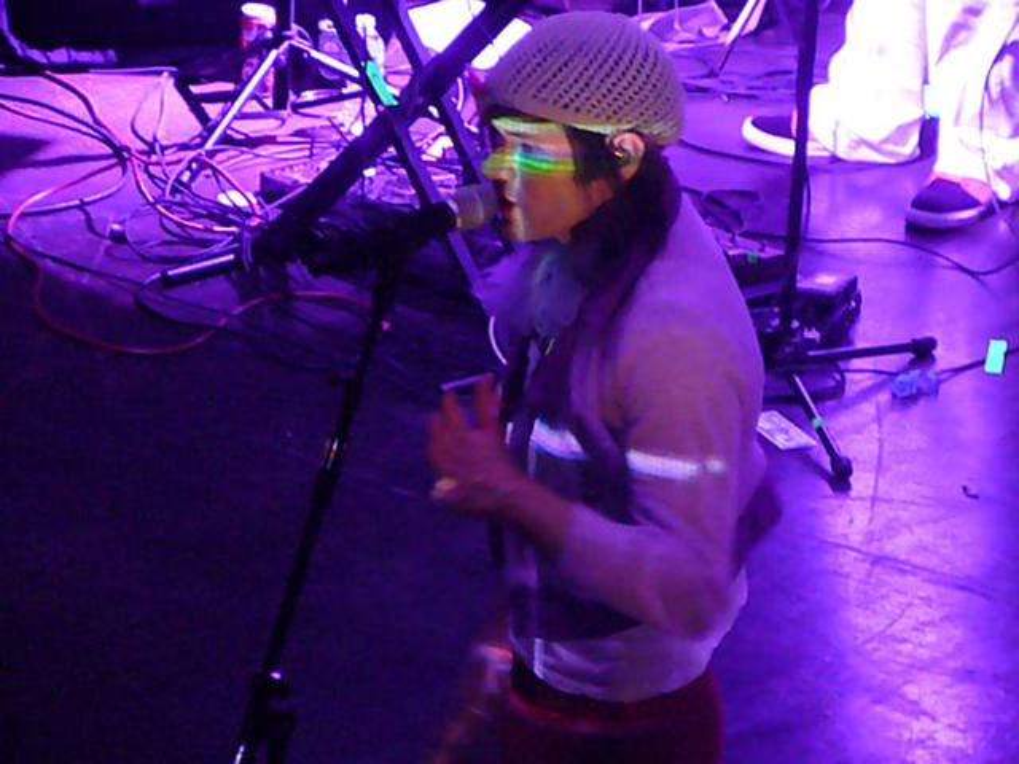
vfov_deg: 5.8
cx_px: 510
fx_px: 7536
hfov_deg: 7.7
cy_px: 382
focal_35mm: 256
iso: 1600
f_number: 4.1
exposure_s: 1/25
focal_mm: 38
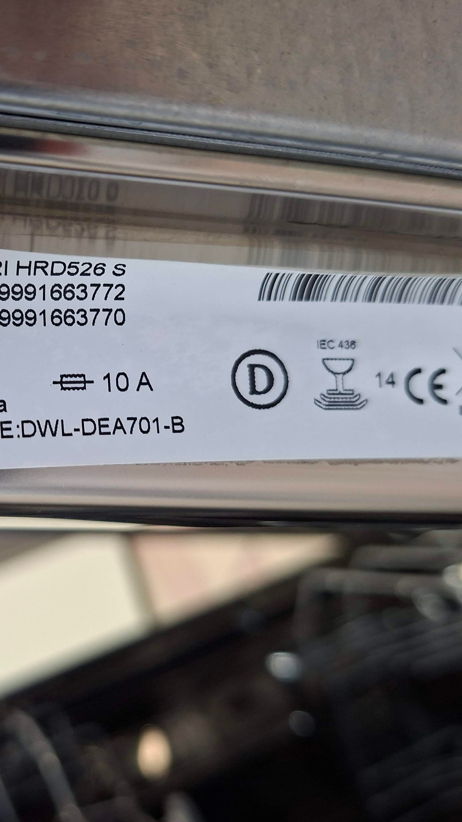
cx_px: 52
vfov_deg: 58.0
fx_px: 741
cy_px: 414
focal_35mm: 34
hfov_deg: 33.0
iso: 320
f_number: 1.8
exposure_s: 1/33
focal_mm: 5.54
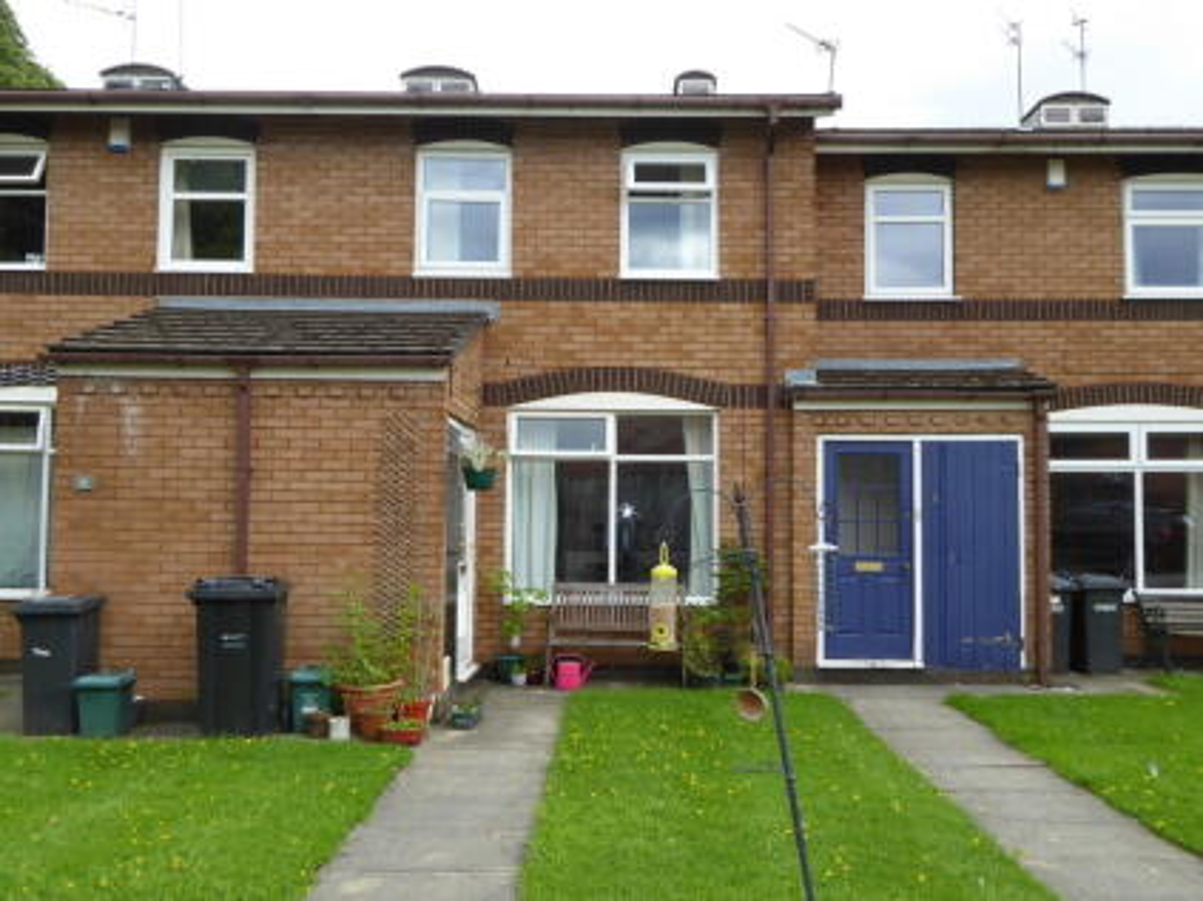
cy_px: 450
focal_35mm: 33
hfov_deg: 55.4
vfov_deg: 42.9
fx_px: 1147
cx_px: 602
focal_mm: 5.8
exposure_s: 1/60
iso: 100
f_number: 5.6
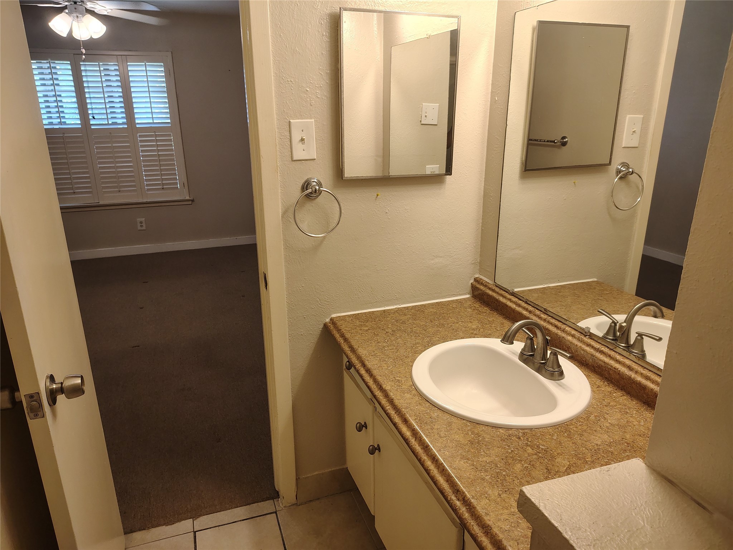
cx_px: 366
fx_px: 508
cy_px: 275
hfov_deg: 71.6
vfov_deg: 56.8
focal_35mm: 24
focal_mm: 5.56
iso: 537
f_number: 1.8
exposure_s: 1/120
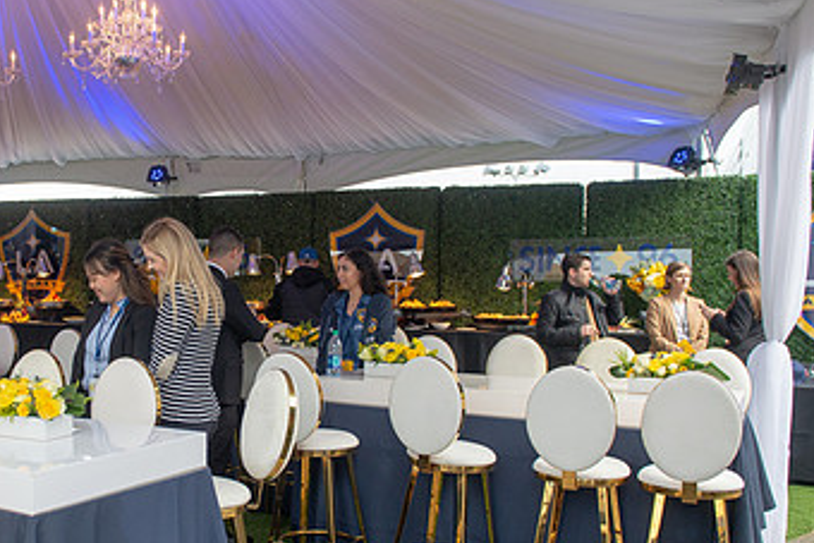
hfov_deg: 45.8
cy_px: 298
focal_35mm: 41
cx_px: 211
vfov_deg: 32.6
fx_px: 927
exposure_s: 1/500
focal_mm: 24
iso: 500
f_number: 3.5
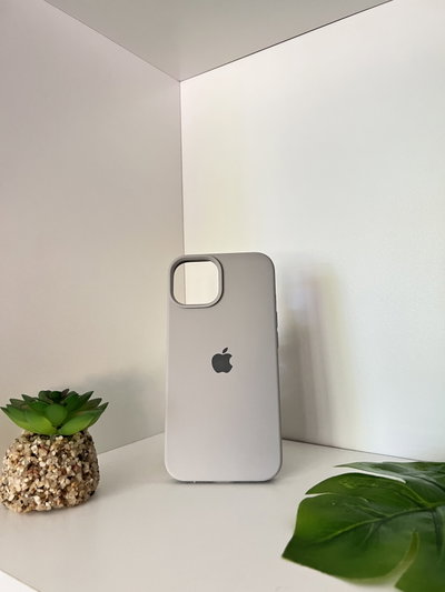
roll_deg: +3.3
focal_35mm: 26
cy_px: 296
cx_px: 222
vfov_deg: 67.3
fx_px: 445
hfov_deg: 53.1
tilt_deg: +0.7
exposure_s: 1/60
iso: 320
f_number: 1.5
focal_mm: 5.7
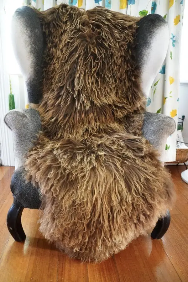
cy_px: 141
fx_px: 188
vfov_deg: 73.7
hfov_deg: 53.1
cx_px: 94
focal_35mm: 24
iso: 6400
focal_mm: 16
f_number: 3.5
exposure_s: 1/125
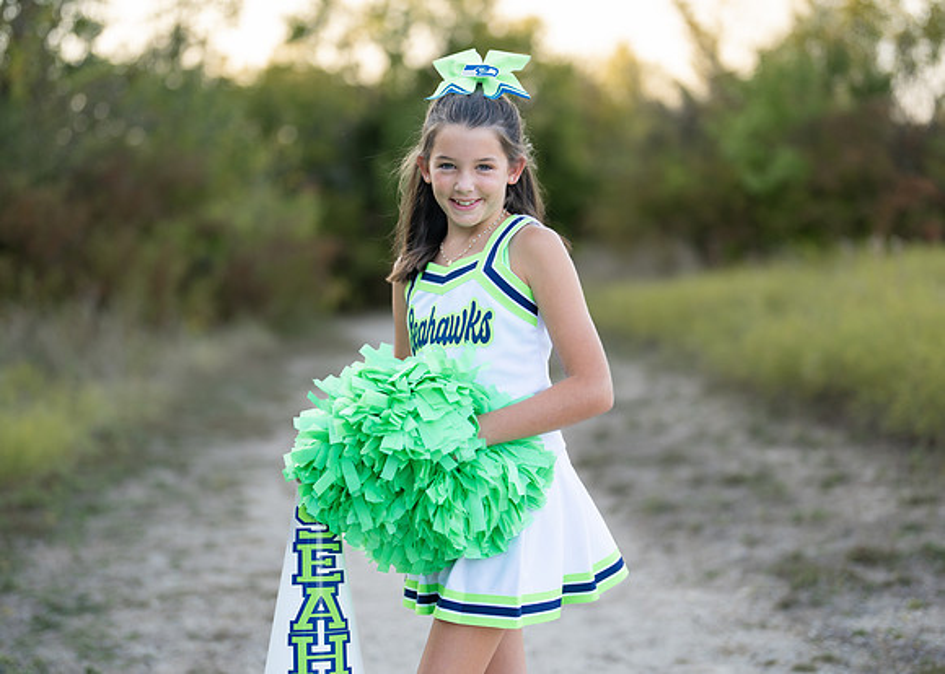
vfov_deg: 24.6
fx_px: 1544
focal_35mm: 58
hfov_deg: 34.0
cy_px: 342
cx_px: 481
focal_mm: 50
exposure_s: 1/1000
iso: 100
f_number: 1.2
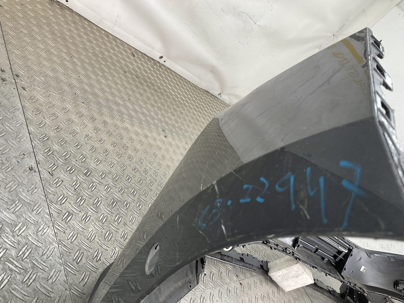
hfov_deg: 61.7
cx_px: 202
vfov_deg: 48.2
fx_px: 338
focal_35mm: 29
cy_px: 152
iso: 20
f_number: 1.8
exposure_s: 1/100
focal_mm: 3
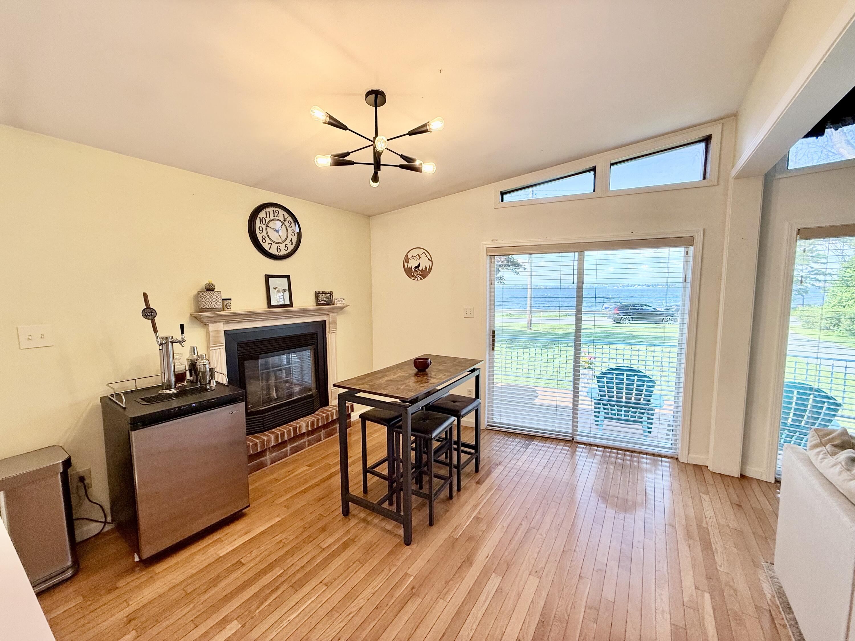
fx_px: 346
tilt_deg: -3.7
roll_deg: +0.0
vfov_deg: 85.7
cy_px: 320
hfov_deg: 102.1
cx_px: 428
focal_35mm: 14
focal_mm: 2.22
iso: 64
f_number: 2.2
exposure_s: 1/148
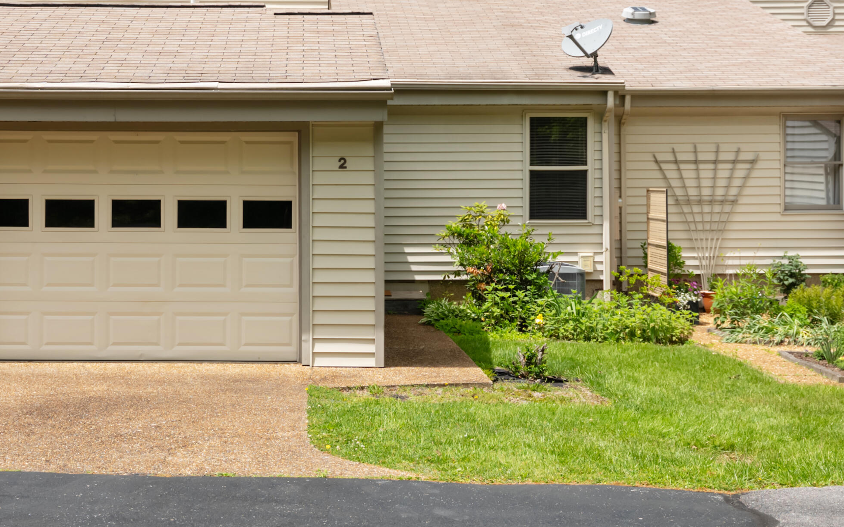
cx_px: 315
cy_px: 99
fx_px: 1417
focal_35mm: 62
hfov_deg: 33.0
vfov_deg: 20.8
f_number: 3.5
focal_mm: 39.4
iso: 125
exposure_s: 1/125
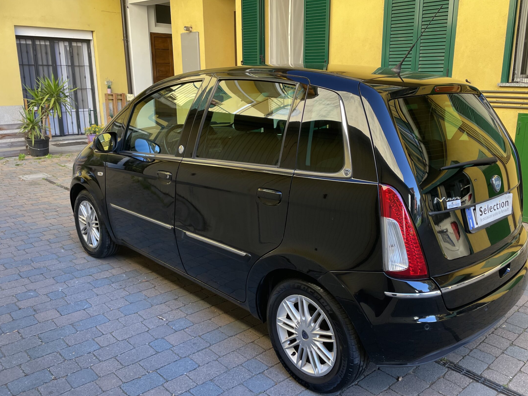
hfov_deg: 58.2
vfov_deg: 45.4
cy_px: 198
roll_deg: -0.4
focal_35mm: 31
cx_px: 294
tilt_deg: -15.8
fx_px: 473
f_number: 1.6
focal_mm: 4.2
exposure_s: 1/133
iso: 32
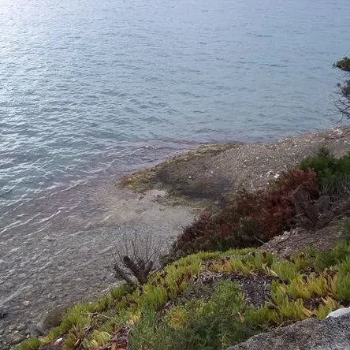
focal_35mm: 43
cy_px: 173
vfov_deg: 39.2
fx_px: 492
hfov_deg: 39.0
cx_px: 143
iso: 80
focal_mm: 6.5
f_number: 3.1
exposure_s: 1/320
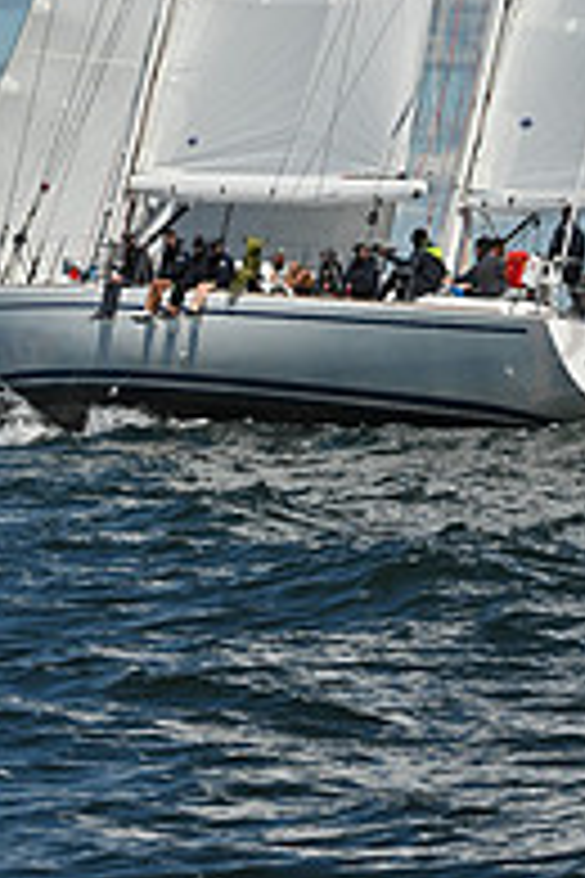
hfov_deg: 5.6
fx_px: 5947
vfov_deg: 8.3
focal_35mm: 244
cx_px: 290
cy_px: -342
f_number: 16
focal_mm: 82
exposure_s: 1/800
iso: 320
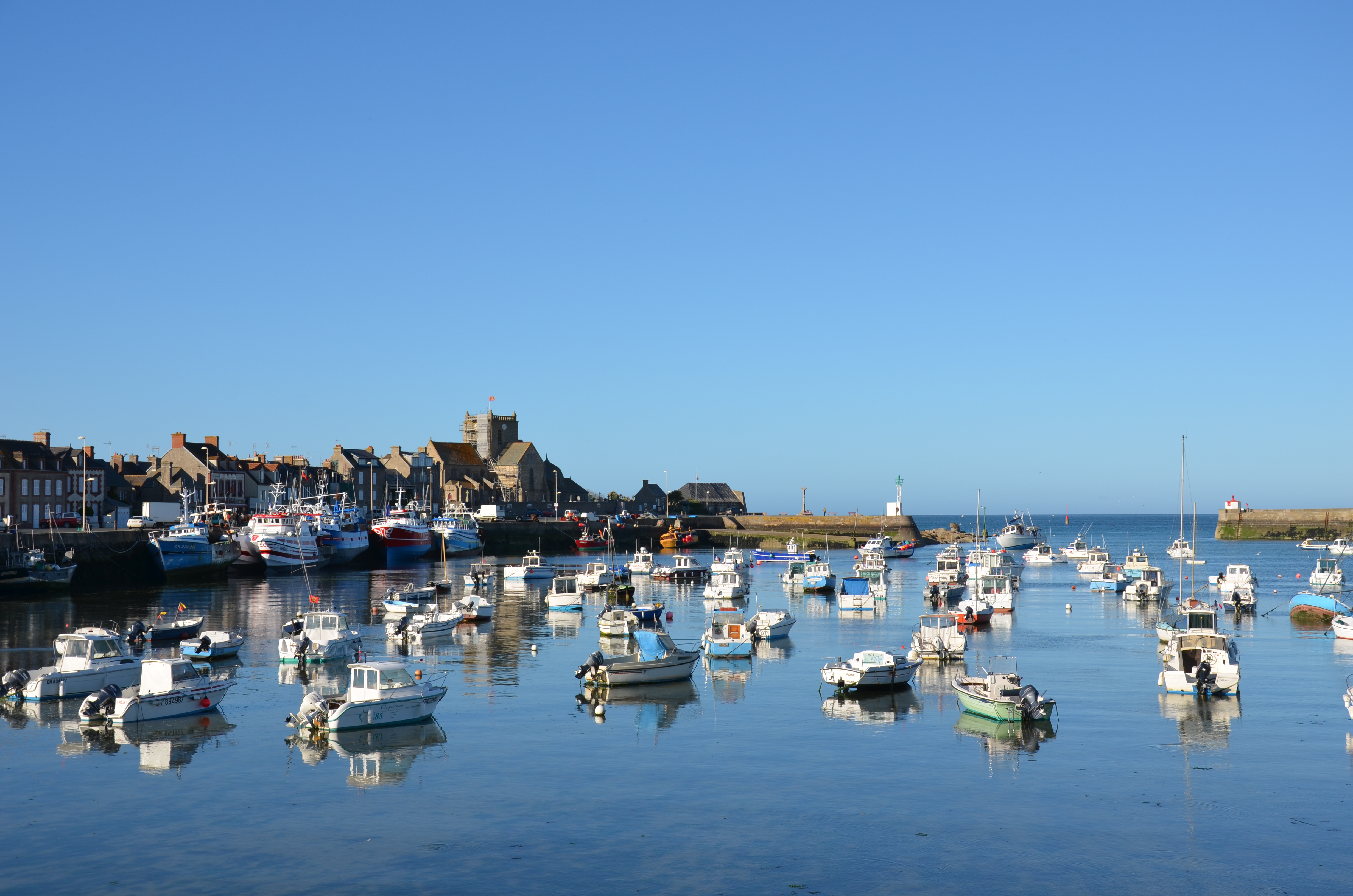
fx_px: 1800
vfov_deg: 28.0
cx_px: 676
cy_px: 448
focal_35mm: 48
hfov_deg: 41.2
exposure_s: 1/320
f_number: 9
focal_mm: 32
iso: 100
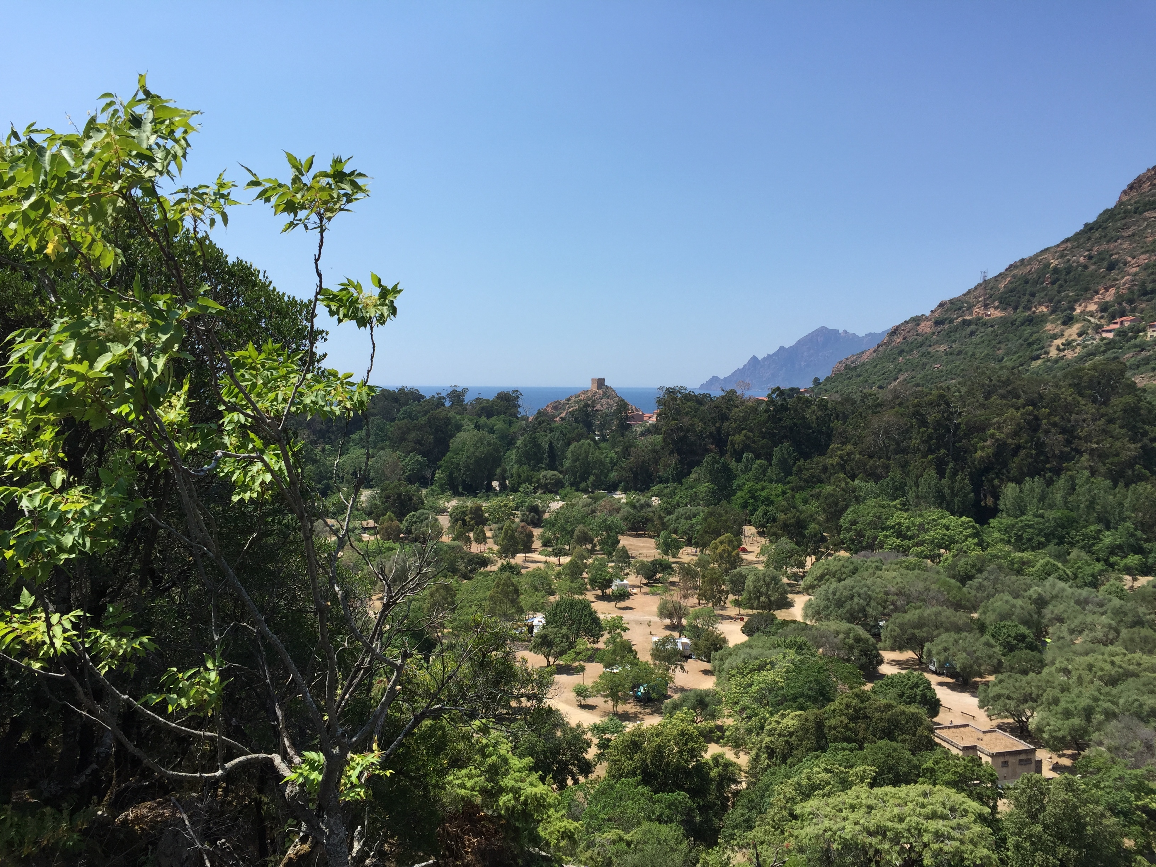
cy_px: 434
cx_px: 578
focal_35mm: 29
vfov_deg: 48.2
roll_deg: -1.4
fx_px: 968
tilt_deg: -2.4
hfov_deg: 61.7
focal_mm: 4.15
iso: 32
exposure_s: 1/1721
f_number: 2.2
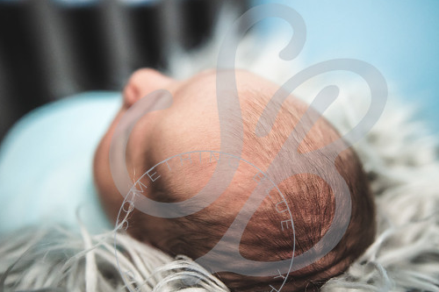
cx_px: 248
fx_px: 439
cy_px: 167
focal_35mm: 36
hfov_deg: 53.0
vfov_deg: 36.8
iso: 2500
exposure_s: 1/100
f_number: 2.8
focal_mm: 31
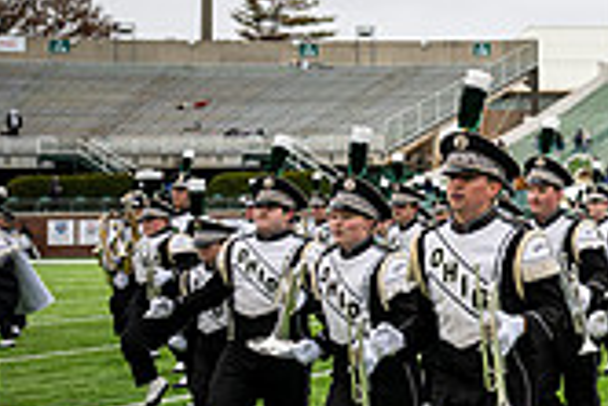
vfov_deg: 16.3
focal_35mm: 84
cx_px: 985
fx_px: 1420
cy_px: 170
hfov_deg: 19.9
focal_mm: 24
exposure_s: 1/500
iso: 100
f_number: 2.8
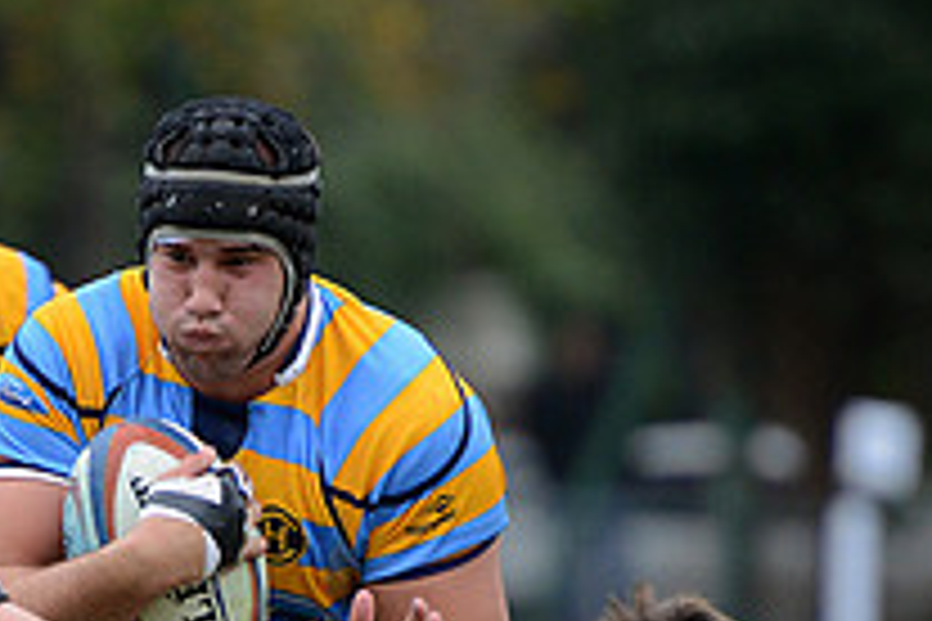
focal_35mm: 783
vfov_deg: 1.8
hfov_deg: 2.6
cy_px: 857
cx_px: 284
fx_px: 20269
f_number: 4
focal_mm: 280
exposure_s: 1/500
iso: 1600
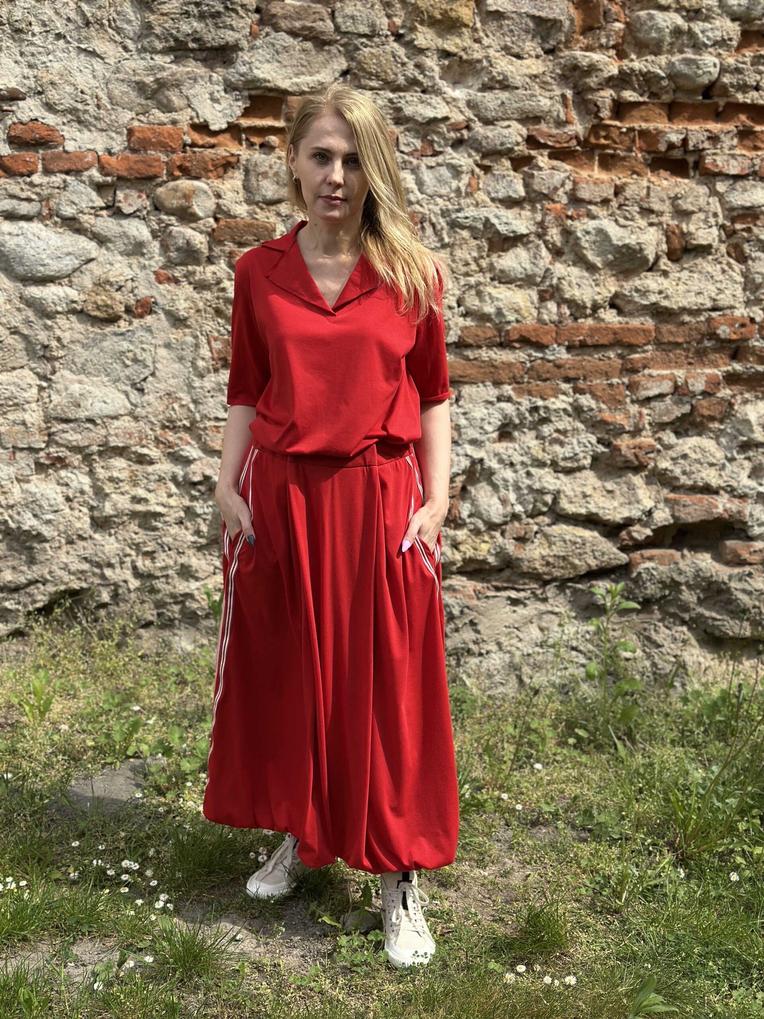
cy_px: 510
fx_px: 1413
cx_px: 382
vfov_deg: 39.7
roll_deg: -0.4
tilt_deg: -11.7
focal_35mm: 48
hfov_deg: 30.3
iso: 100
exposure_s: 1/4367
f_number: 1.78
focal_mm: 6.86
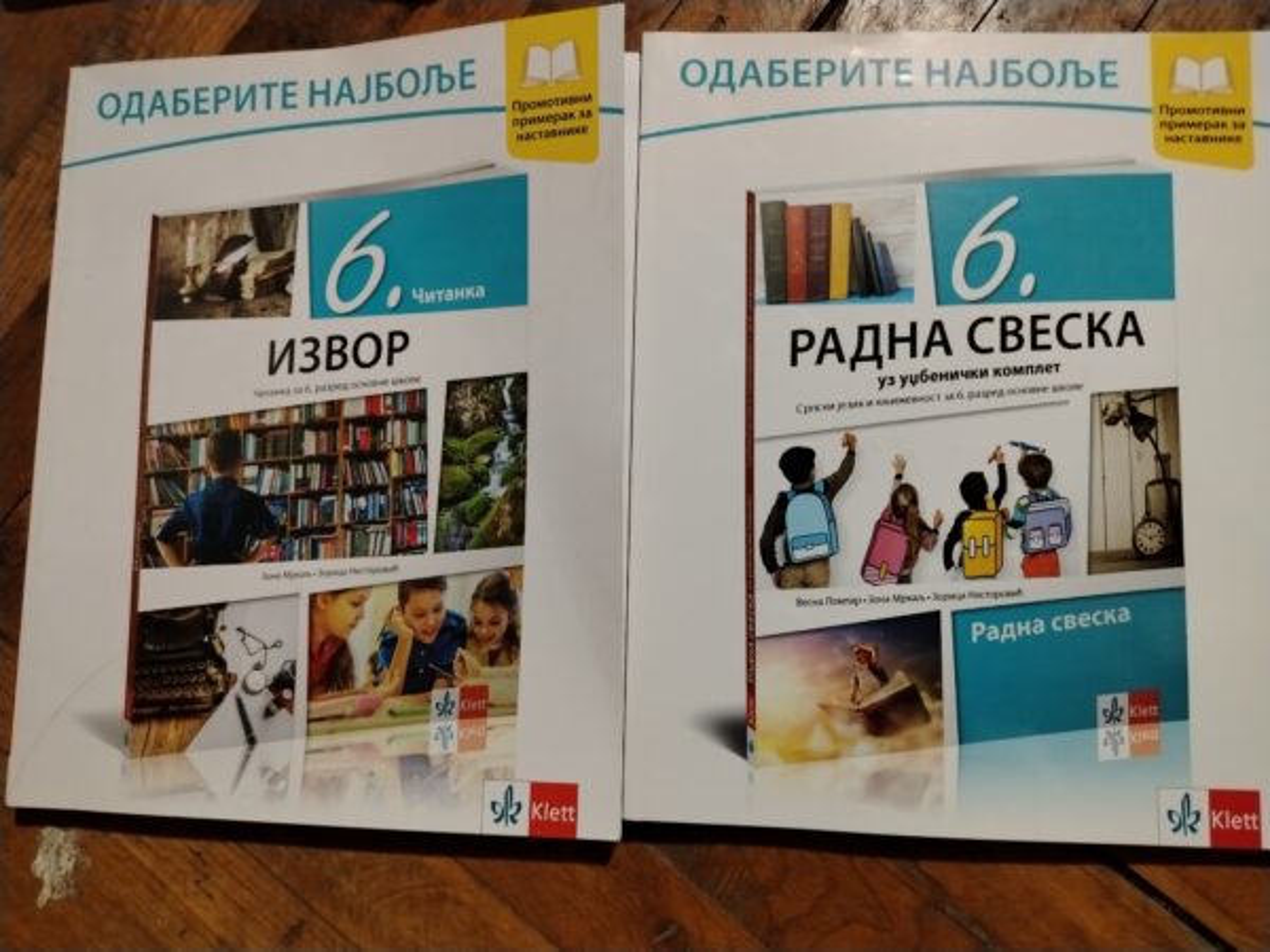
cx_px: 635
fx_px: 881
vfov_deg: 56.8
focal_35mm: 24
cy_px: 476
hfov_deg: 71.6
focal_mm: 5.25
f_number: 1.75
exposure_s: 1/33.3
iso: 2703
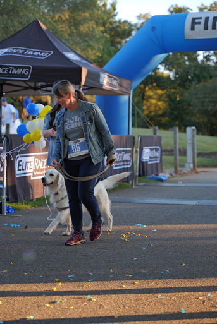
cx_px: 107
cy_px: 158
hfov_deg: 18.2
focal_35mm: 75
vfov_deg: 27.0
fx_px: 677
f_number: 2.8
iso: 100
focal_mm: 70
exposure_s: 1/125
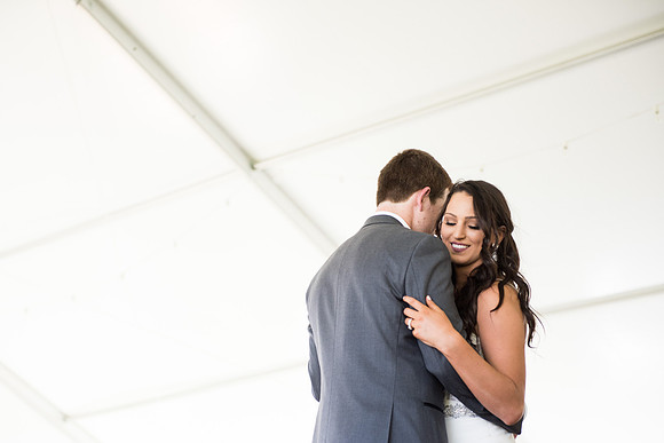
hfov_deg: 25.7
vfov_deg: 17.3
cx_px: 311
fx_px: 1452
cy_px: 249
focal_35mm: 79
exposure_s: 1/640
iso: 800
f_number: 2.8
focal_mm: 70
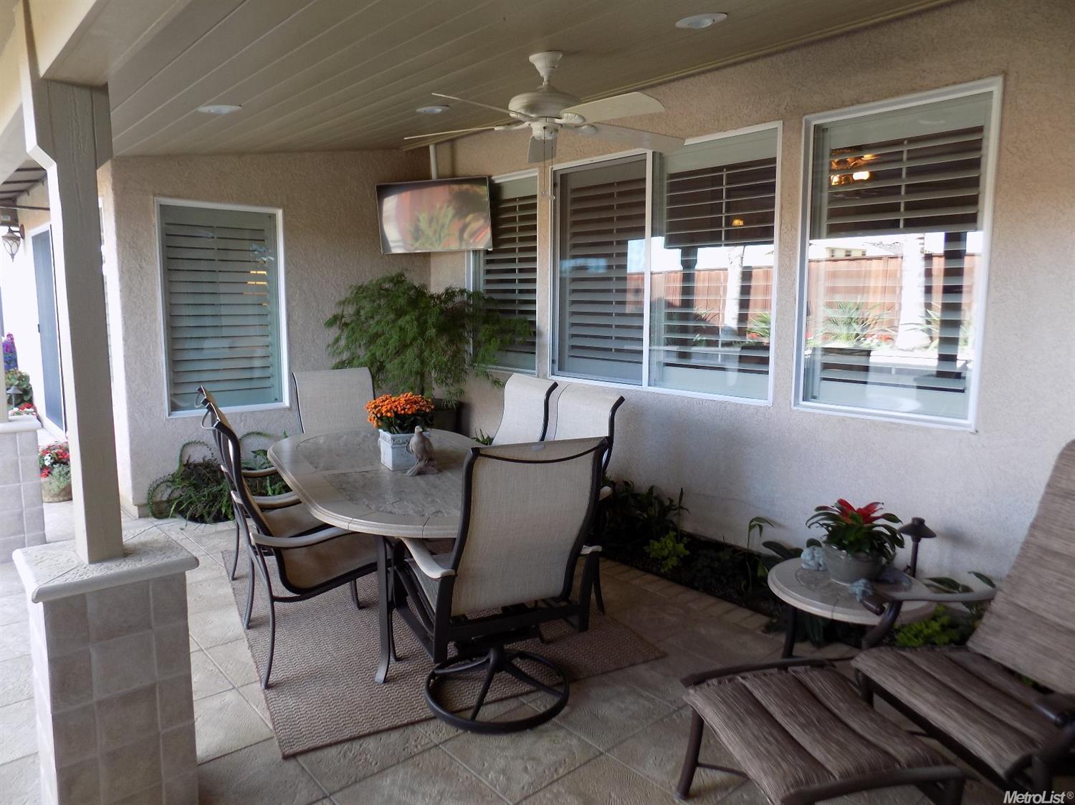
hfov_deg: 73.9
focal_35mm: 23
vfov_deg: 58.9
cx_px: 538
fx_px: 714
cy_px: 402
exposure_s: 1/30
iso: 80
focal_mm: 4
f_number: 3.1
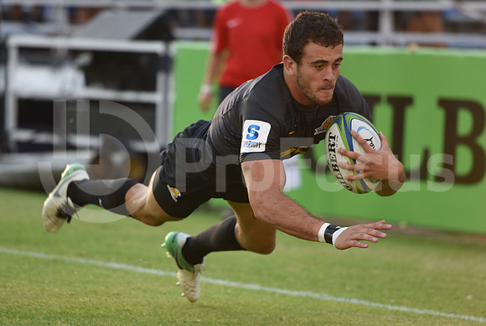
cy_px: 163
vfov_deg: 6.9
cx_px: 243
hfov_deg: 10.3
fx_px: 2705
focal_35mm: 200
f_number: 2.8
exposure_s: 1/800
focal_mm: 200
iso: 400
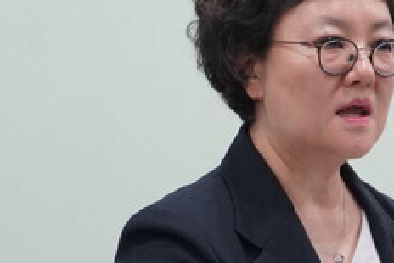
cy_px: 132
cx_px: 335
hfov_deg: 4.0
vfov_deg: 2.7
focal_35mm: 511
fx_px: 5596
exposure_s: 1/200
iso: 6400
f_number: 6.3
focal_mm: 132
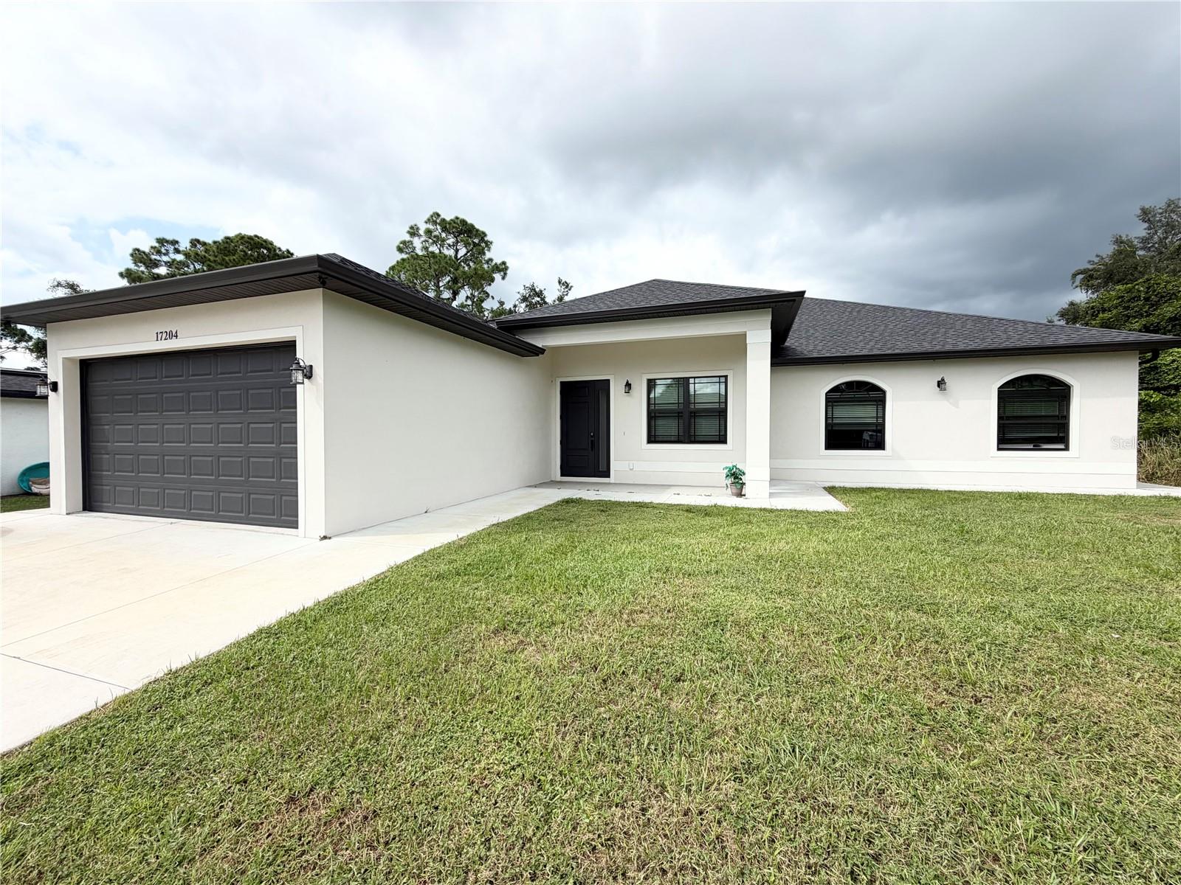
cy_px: 442
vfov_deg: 85.7
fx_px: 478
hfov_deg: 102.1
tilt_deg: -0.9
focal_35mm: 14
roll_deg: +0.2
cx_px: 590
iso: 25
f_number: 2.2
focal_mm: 2.22
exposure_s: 1/770
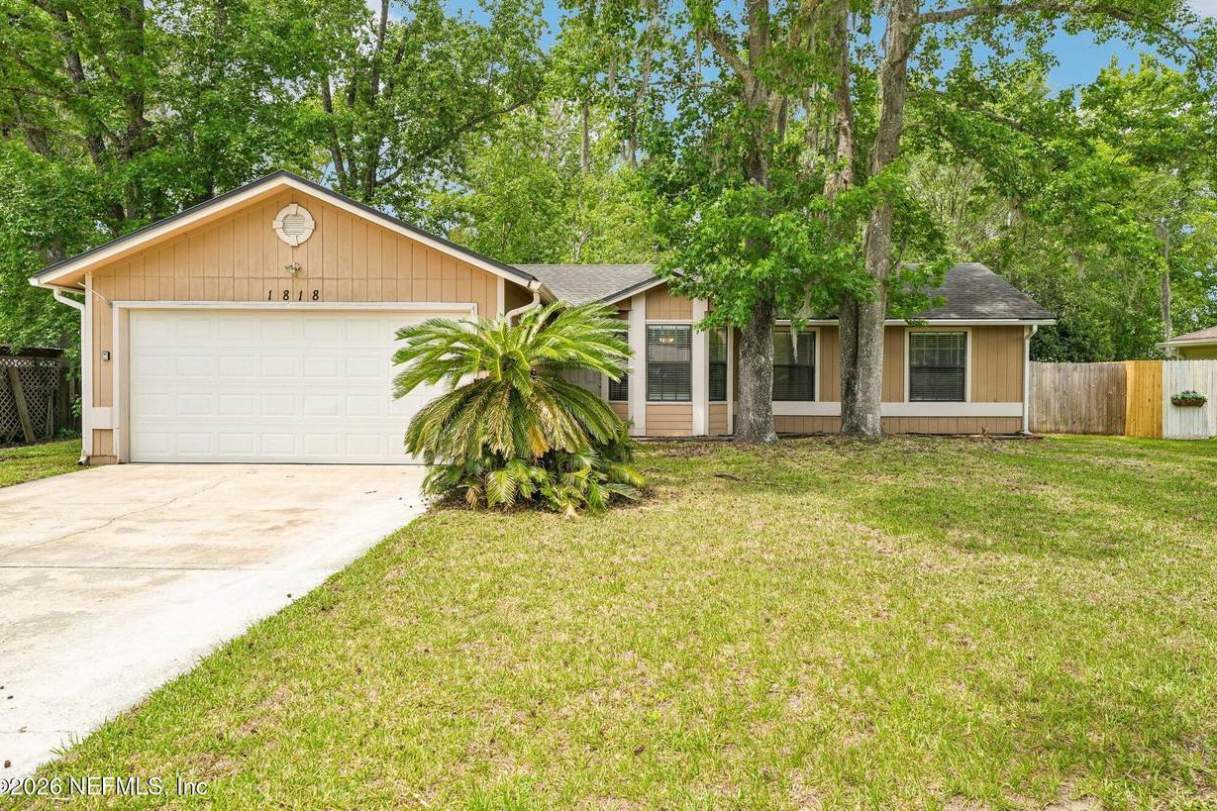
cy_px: 403
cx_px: 623
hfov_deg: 71.5
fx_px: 845
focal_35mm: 25
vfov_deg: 51.3
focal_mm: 24
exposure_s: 1/40
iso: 100
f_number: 10
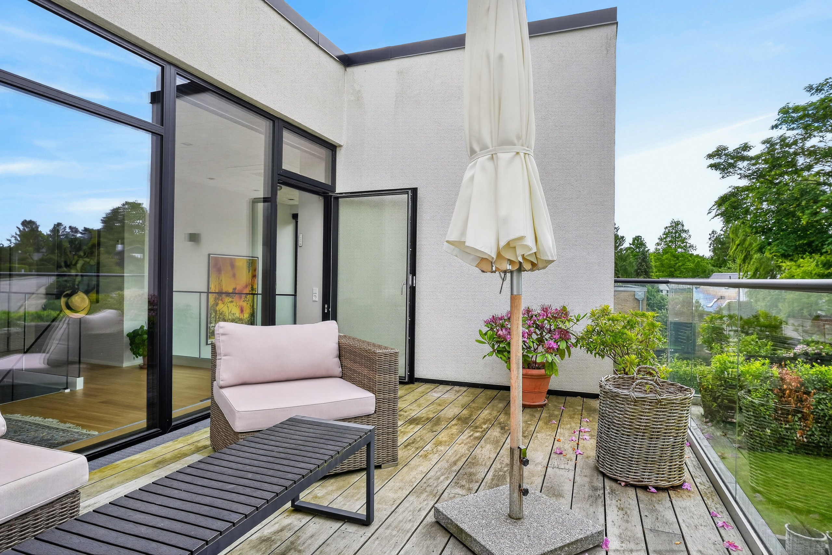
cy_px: 278
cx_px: 416
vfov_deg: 61.9
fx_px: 462
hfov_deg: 84.0
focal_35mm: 20
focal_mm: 20
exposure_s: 1/640
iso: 400
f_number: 8
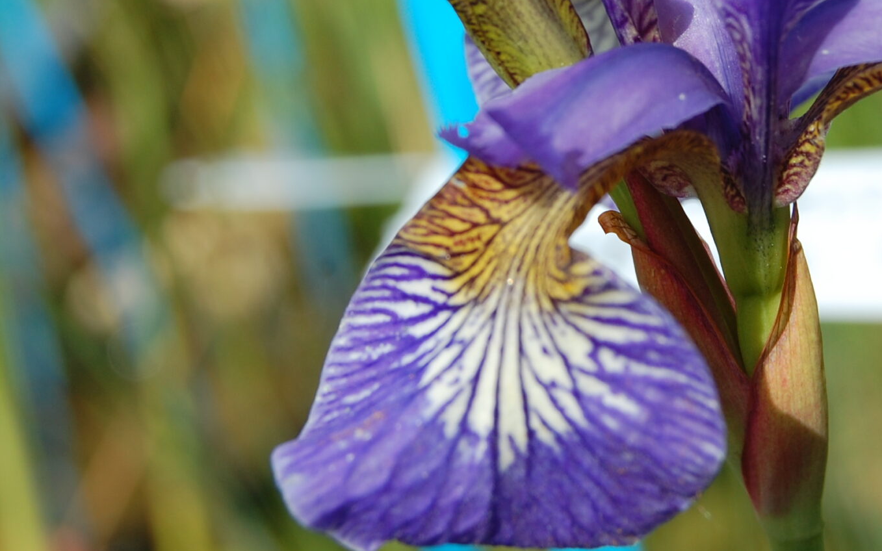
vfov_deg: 10.8
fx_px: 2908
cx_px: 613
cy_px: 88
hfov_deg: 17.2
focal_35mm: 121
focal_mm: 42
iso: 200
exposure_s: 1/320
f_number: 9
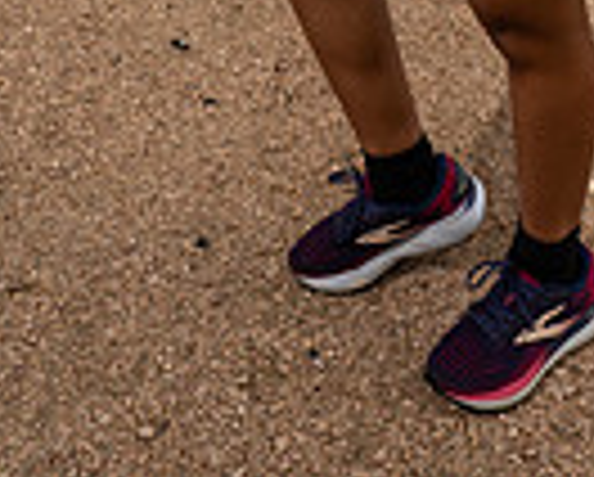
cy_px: -531
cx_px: 428
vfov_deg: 14.6
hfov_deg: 22.8
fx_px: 1461
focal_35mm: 83
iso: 100
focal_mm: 26
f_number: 8
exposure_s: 1/250
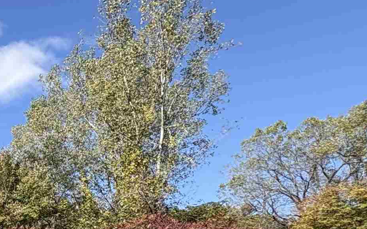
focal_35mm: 49
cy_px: 290
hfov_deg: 26.1
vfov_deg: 23.5
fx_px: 490
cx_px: -217
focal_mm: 2.22
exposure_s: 1/921
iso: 40
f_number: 2.2
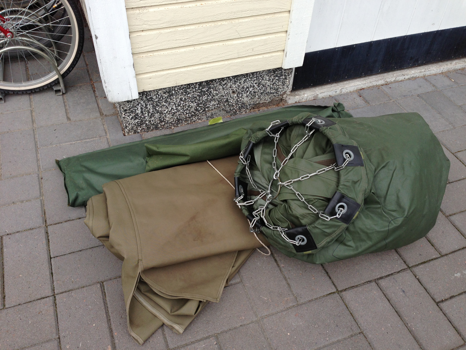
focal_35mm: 33
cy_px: 175
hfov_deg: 55.4
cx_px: 233
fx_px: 444
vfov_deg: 42.9
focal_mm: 4.13
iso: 50
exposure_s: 1/669
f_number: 2.4
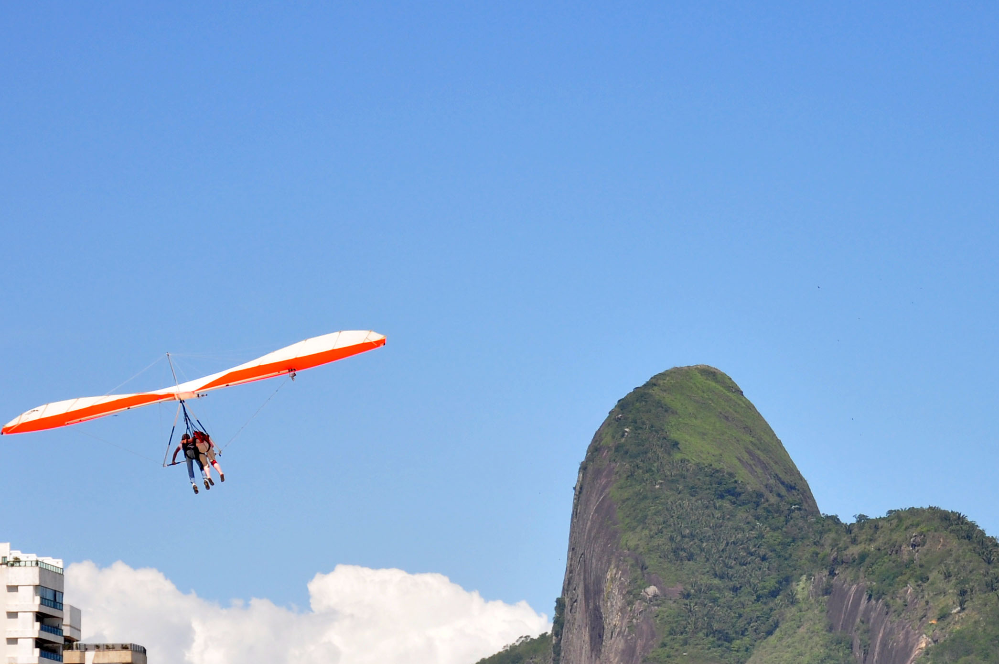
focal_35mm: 203
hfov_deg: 10.1
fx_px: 5627
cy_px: 512
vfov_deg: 6.7
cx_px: 738
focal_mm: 66
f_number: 5.3
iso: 200
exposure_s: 1/1000
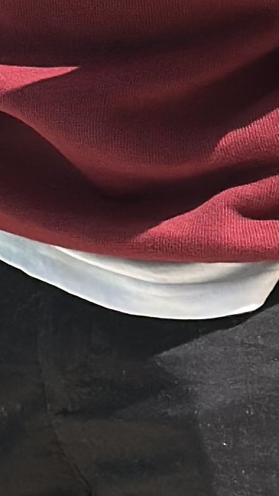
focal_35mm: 307
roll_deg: +0.4
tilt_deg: -1.3
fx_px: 4041
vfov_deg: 6.8
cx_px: 137
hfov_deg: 4.0
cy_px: -574
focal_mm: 6.86
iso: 80
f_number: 1.78
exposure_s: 1/1953
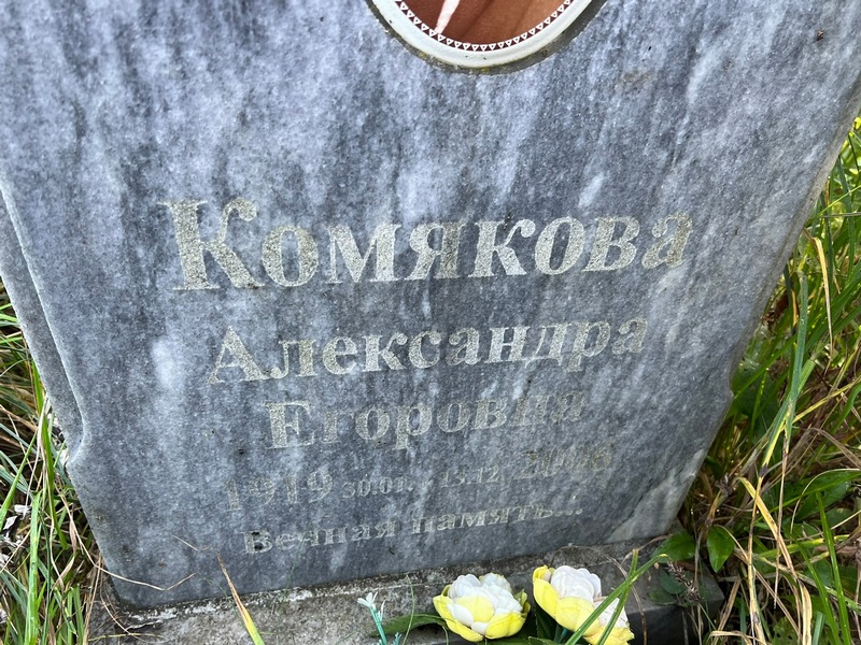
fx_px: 647
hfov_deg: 67.3
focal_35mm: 26
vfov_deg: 53.1
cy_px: 322
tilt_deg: -38.3
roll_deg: -1.4
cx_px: 430
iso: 100
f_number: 1.5
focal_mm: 5.7
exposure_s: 1/121
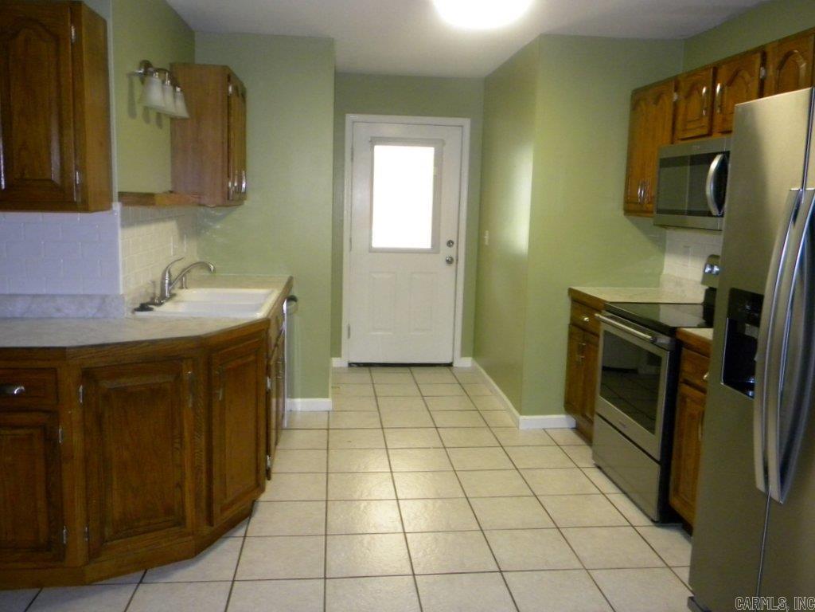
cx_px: 408
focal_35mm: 28
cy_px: 306
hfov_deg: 63.4
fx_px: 659
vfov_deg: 49.7
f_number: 3.5
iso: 400
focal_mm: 5
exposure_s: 1/39.5
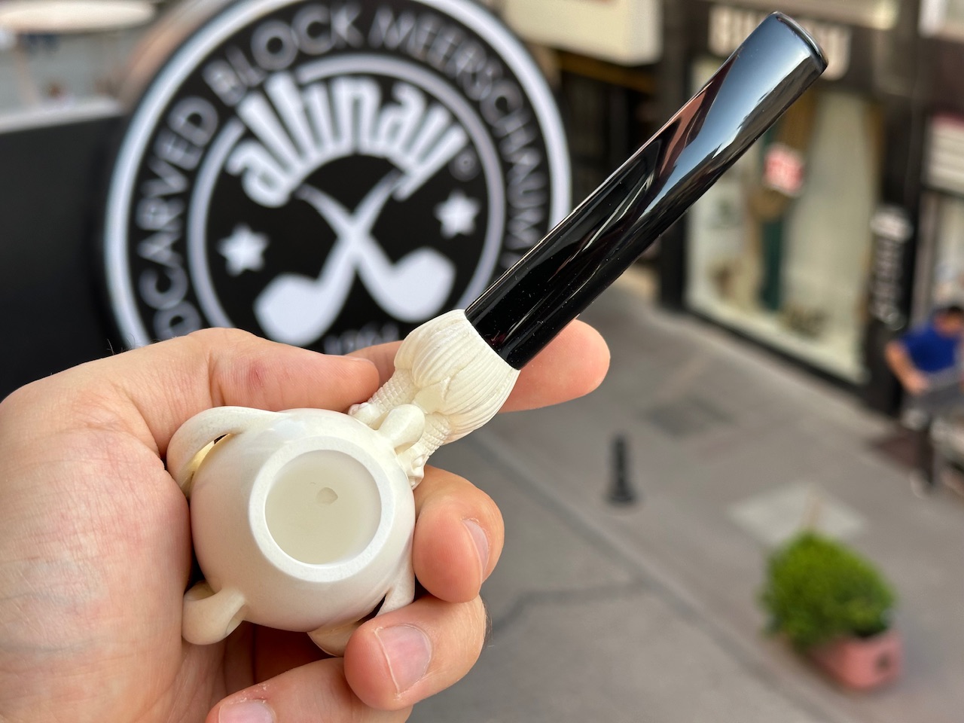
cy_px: 362
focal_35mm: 48
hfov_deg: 39.7
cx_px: 482
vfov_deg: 30.3
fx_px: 1337
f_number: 1.78
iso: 64
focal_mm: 6.86
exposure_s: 1/549
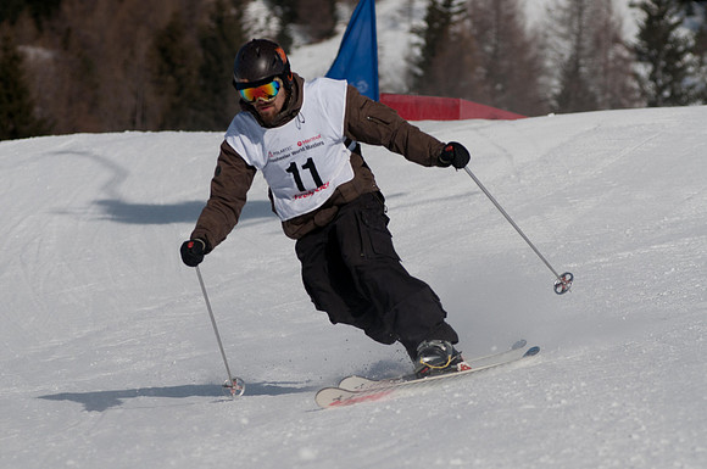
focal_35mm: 202
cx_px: 354
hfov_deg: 10.2
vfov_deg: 6.8
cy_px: 234
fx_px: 3971
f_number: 4
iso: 200
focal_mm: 135
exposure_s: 1/2000
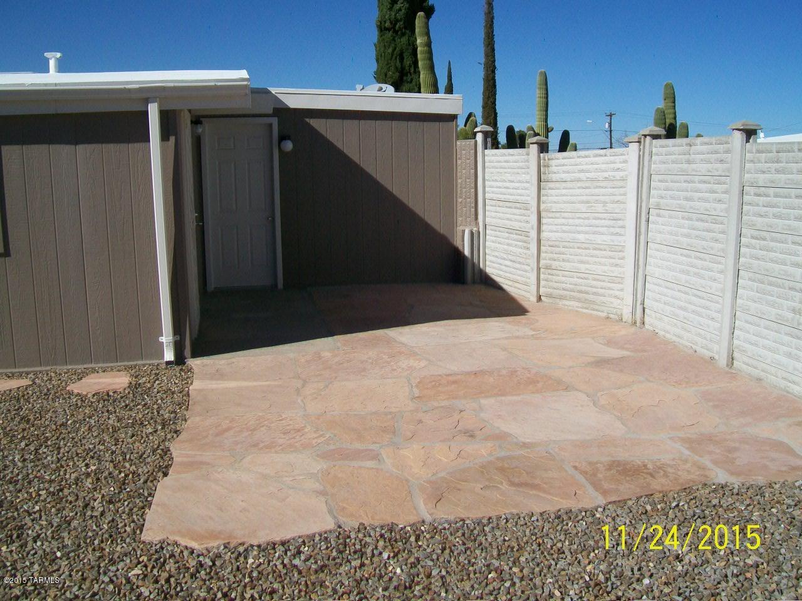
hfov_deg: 54.0
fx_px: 788
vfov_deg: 41.8
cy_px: 300
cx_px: 401
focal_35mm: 34
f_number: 4.9
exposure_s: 1/800
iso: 64
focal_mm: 6.1
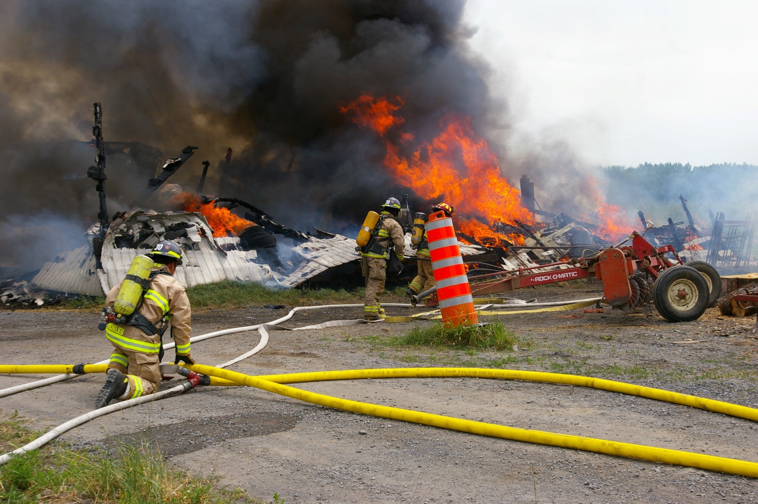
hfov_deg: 37.9
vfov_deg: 25.7
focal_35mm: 52
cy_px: 252
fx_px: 1104
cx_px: 379
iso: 200
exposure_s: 1/250
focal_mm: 35
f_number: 9.5
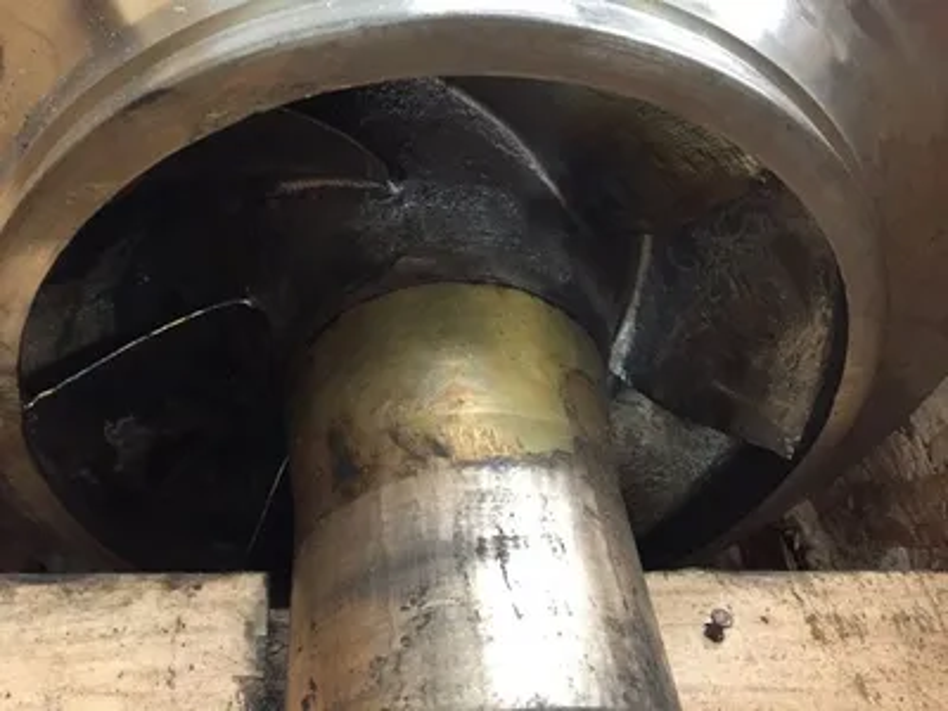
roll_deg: -17.0
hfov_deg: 61.7
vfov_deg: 48.2
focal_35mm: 29
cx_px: 474
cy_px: 356
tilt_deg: -43.9
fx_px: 794
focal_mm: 4.15
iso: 250
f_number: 2.2
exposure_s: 1/20
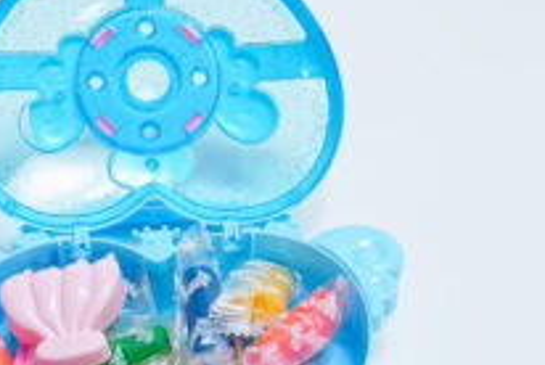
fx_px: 1895
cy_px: 221
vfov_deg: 11.0
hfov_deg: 16.3
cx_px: 161
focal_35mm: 125
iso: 3200
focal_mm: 40
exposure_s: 1/640
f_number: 5
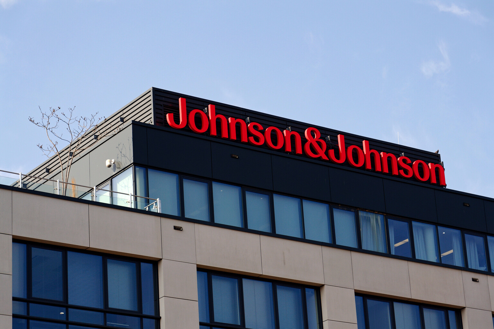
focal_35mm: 105
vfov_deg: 13.0
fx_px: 1441
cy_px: 164
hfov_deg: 19.5
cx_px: 247
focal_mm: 70
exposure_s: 1/400
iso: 100
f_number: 5.3
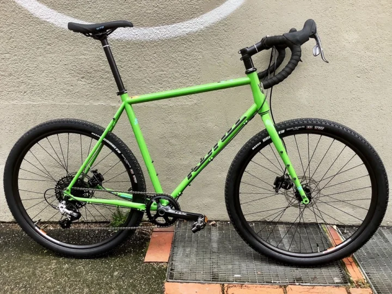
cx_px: 196
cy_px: 147
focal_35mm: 31
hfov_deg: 58.4
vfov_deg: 45.4
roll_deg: +0.0
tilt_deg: -21.5
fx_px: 351
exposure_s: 1/120
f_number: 2.4
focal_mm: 3.3
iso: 80
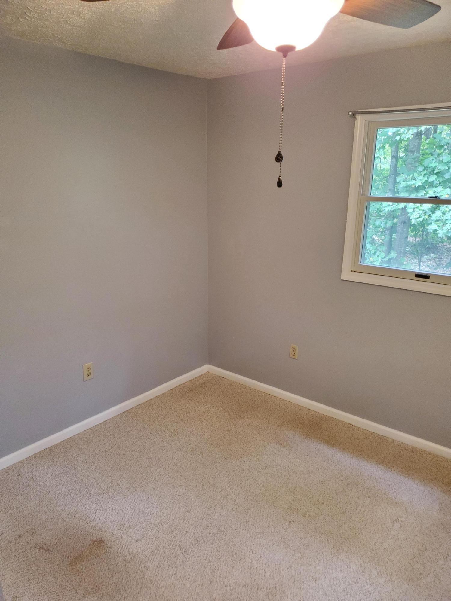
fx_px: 452
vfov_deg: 67.3
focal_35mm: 26
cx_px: 226
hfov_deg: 53.1
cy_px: 300
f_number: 1.5
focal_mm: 4.3
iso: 250
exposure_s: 1/39
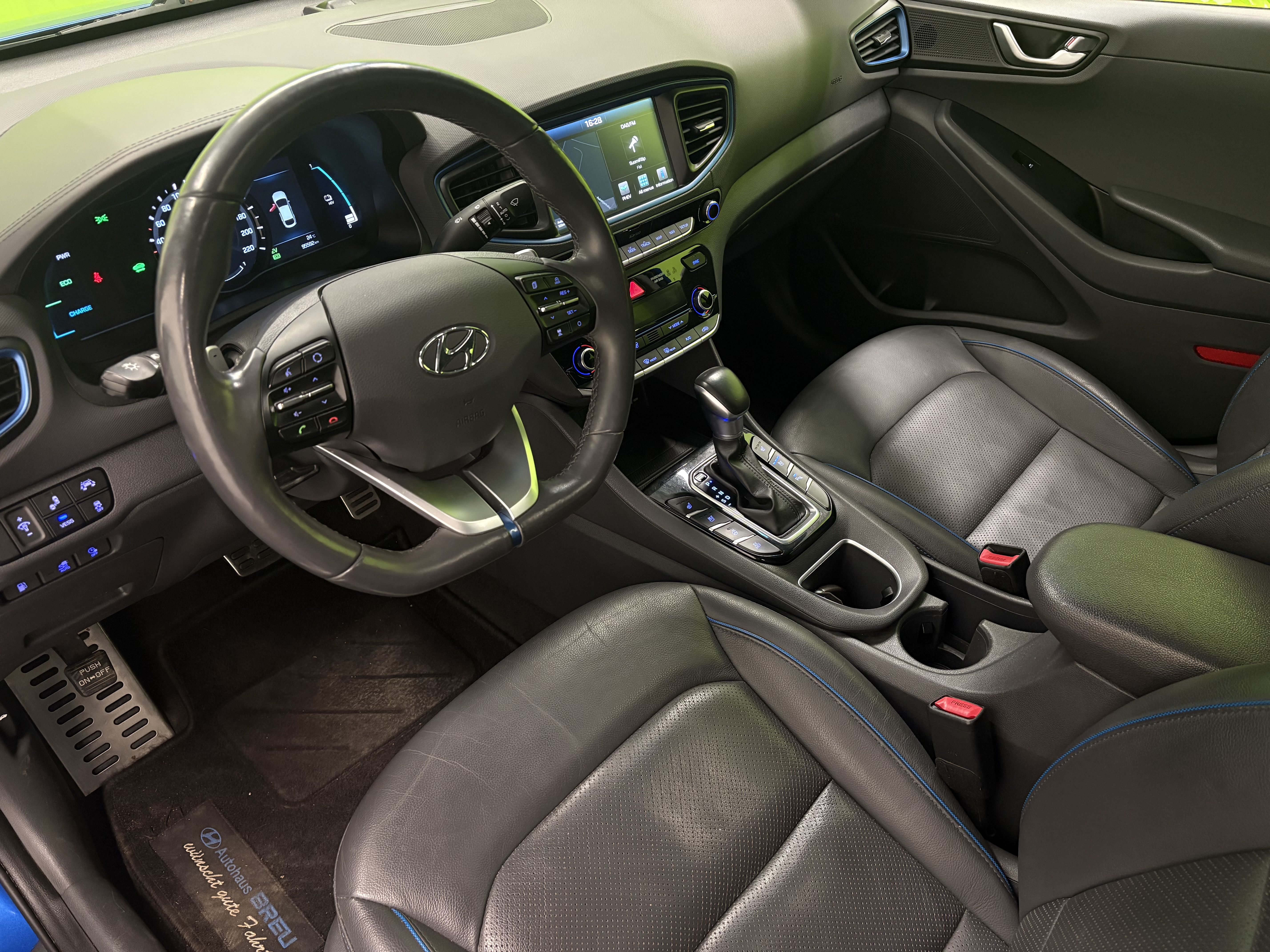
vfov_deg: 53.1
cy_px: 476
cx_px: 635
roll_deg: +0.8
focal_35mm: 26
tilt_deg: -38.1
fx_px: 954
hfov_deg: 67.3
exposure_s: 1/50
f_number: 1.6
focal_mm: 5.96
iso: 320
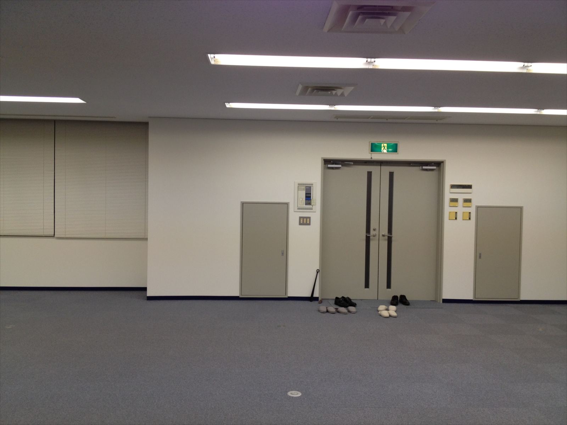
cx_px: 284
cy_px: 212
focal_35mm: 35
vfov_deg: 40.7
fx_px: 573
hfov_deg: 52.6
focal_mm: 4.28
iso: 50
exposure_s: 1/60
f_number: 2.4
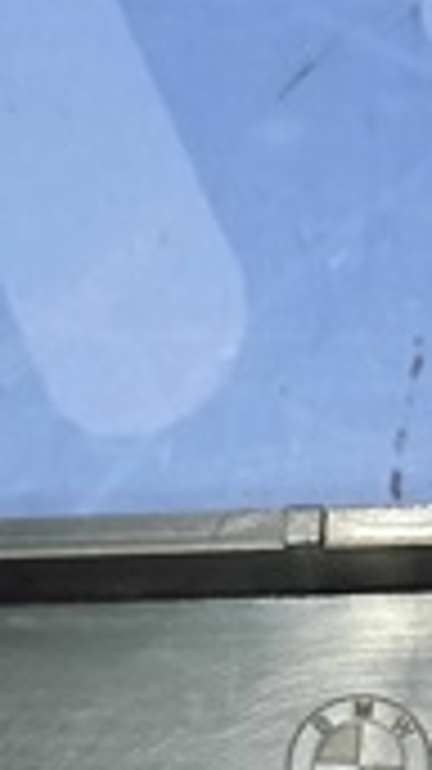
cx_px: 567
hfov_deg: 11.5
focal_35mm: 102
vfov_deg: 20.3
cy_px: 761
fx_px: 2080
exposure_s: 1/33
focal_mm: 4.6
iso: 320
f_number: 2
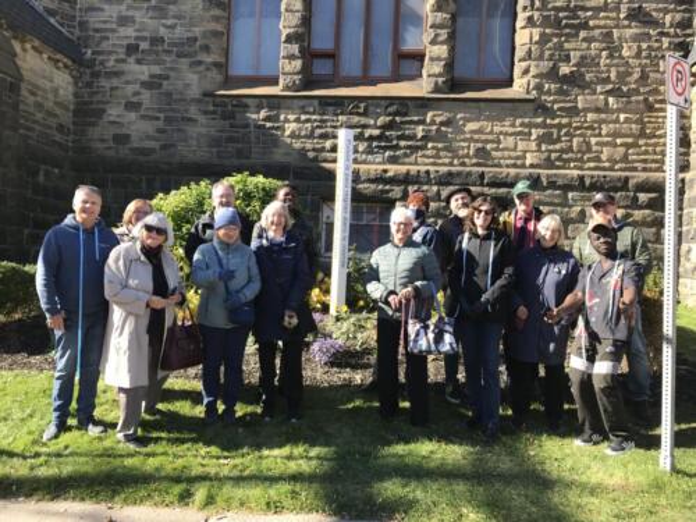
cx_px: 348
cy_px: 261
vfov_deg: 49.7
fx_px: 563
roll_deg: -2.8
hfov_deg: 63.4
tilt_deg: +0.4
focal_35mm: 28
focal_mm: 3.99
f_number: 1.8
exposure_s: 1/479
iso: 20
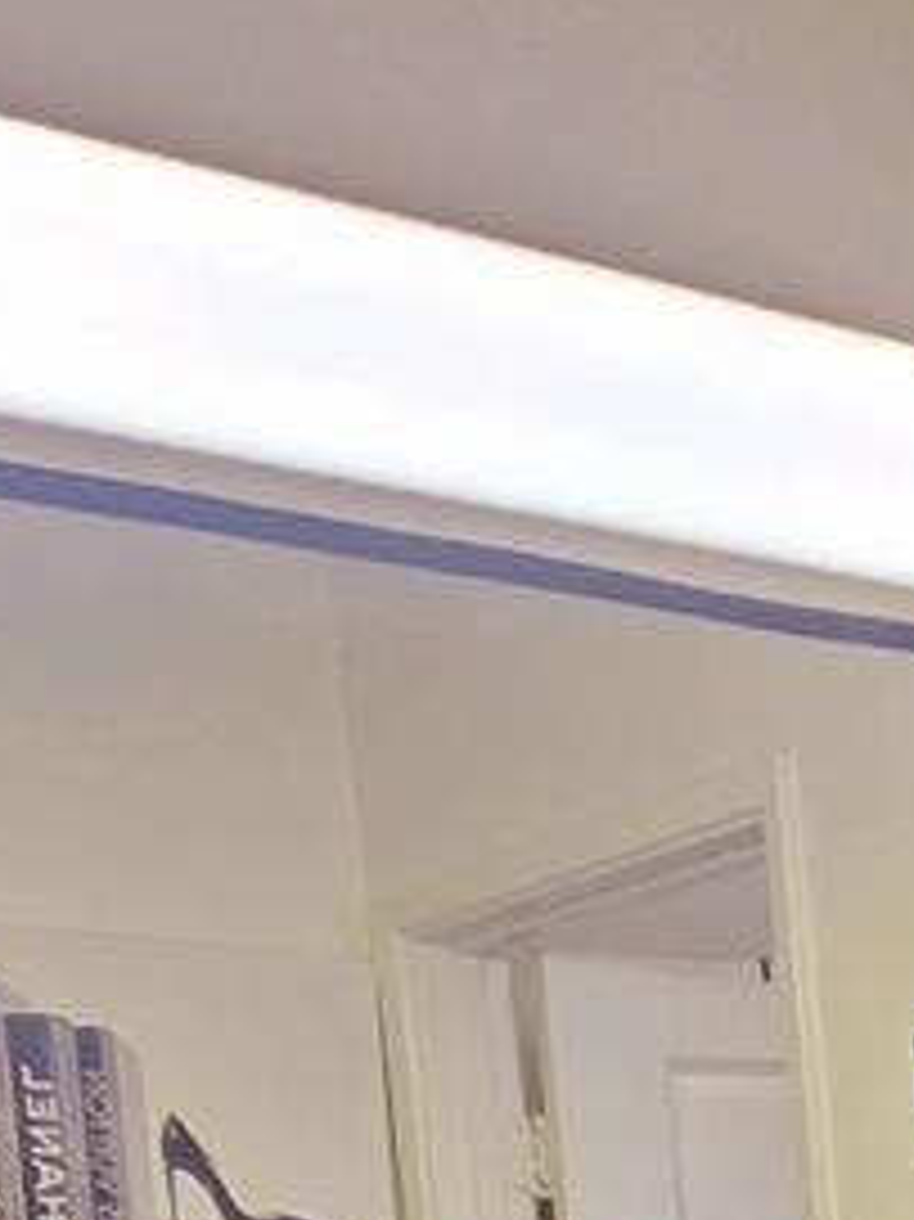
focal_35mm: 72
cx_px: 1281
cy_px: 1927
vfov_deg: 21.7
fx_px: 2537
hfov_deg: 18.6
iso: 80
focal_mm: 2.2
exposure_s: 1/120
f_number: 2.2
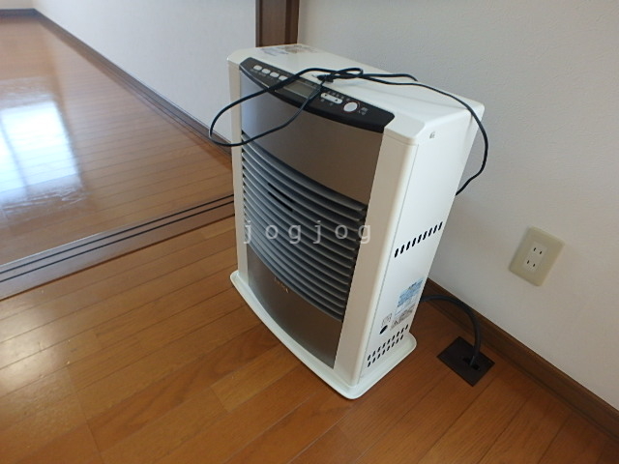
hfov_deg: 79.0
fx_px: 376
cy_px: 232
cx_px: 310
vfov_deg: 63.4
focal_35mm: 21
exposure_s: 1/30
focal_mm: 3.7
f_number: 3.5
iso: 250
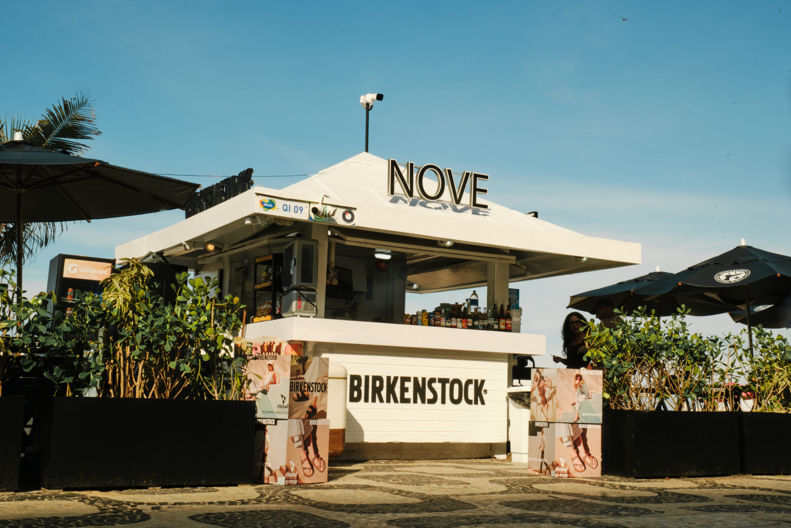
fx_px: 967
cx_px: 424
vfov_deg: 30.5
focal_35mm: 44
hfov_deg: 44.5
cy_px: 267
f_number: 22
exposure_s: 1/30
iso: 125
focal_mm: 27.4
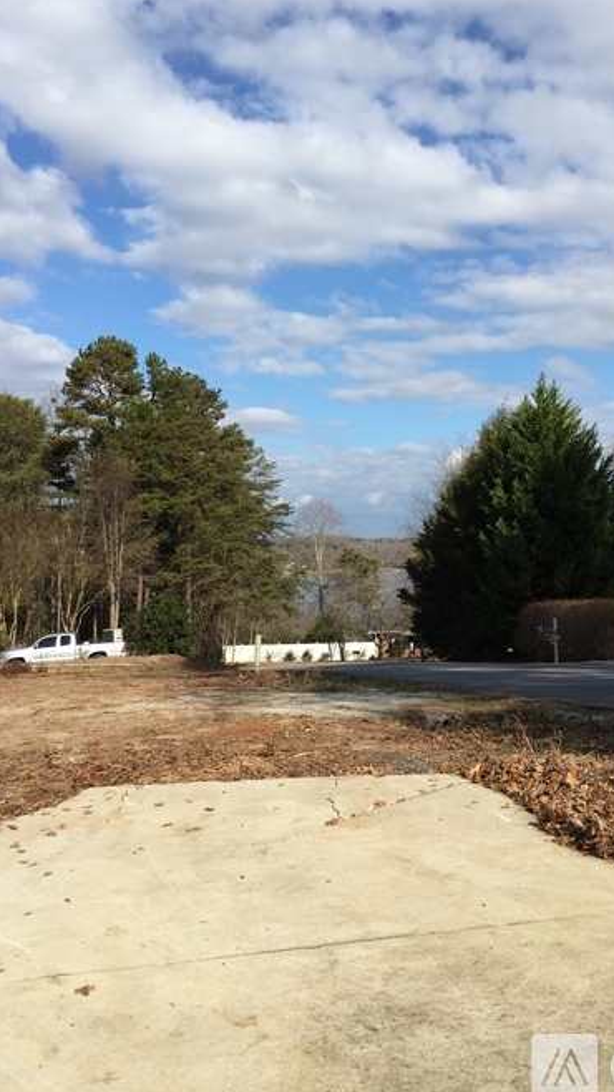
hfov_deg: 36.5
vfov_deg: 61.0
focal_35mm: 32
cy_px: 547
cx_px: 385
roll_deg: +1.2
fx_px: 926
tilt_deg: +3.6
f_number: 2.2
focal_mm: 4.15
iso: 32
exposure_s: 1/2326
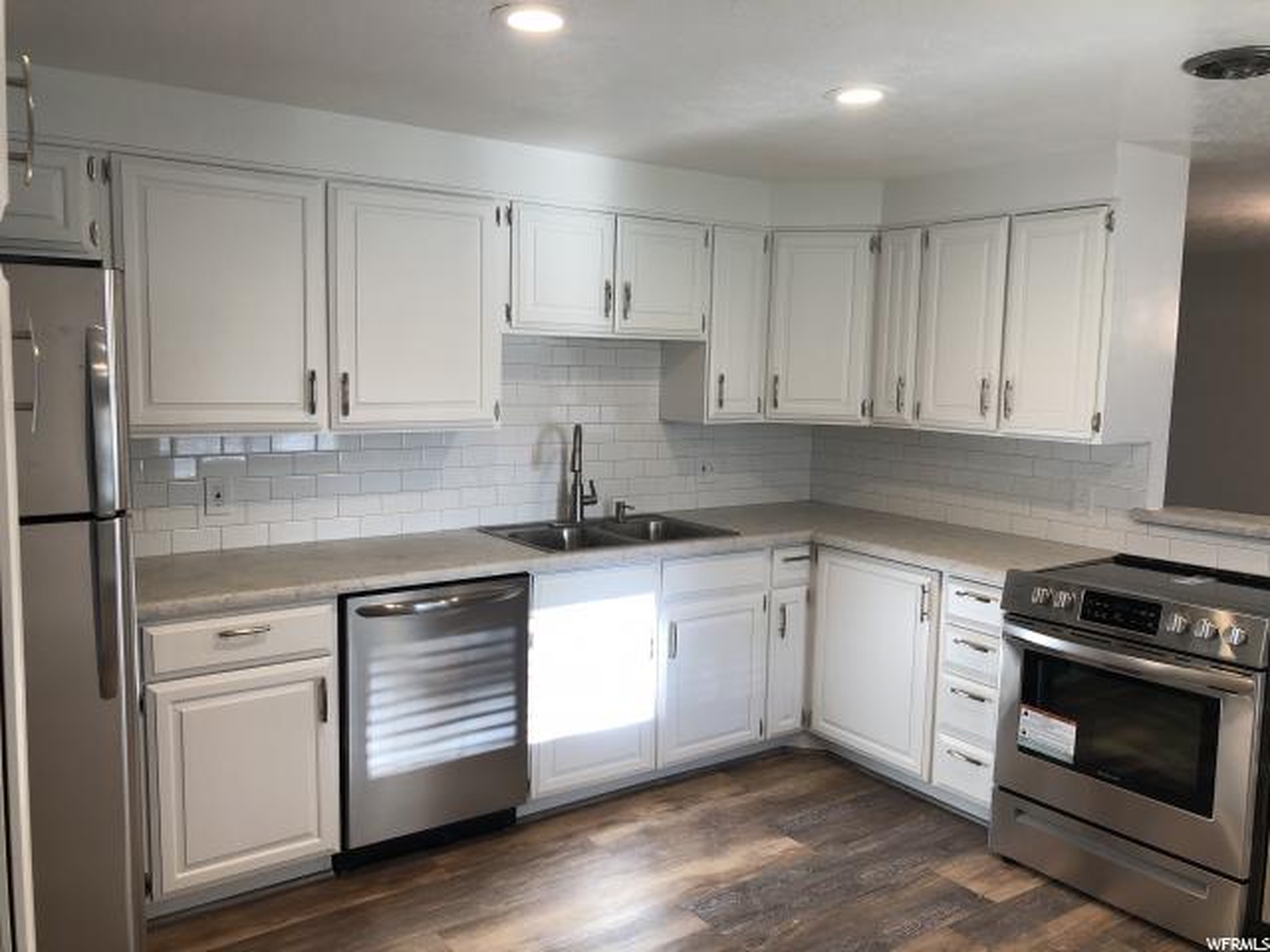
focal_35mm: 28
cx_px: 635
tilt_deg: -5.8
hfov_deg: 63.4
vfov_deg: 49.7
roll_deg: -0.8
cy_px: 476
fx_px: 1027
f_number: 1.8
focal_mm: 3.99
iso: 25
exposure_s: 1/30
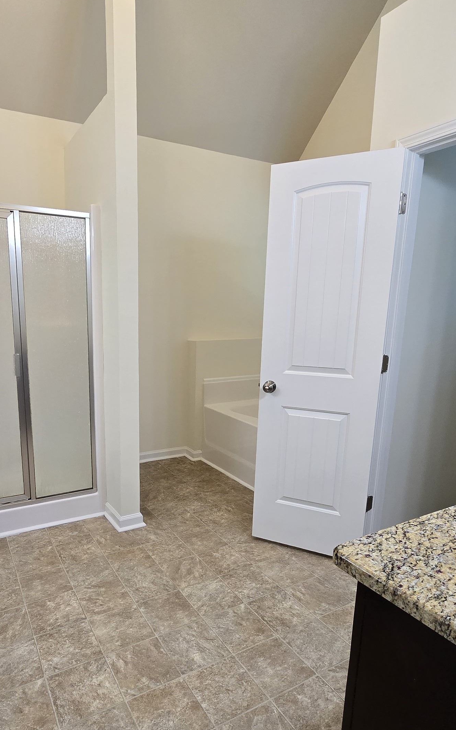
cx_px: 181
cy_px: 393
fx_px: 398
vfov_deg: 84.9
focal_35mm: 20
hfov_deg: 59.1
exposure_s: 1/60
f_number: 2.2
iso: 200
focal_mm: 2.2
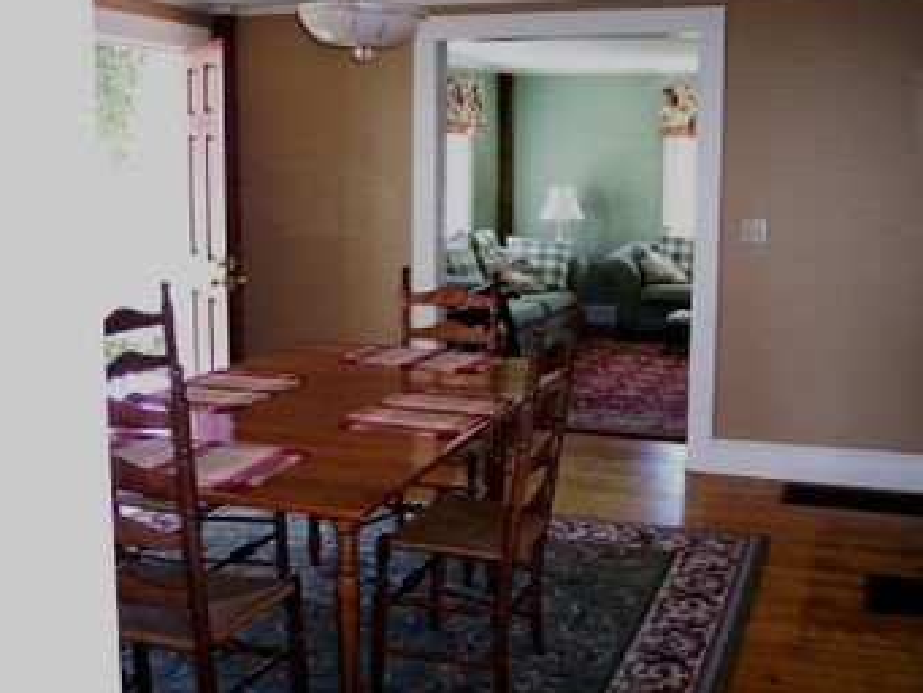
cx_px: 490
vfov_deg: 35.2
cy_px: 355
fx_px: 1094
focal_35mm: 41
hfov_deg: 45.7
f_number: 2.8
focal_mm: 8
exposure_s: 1/30
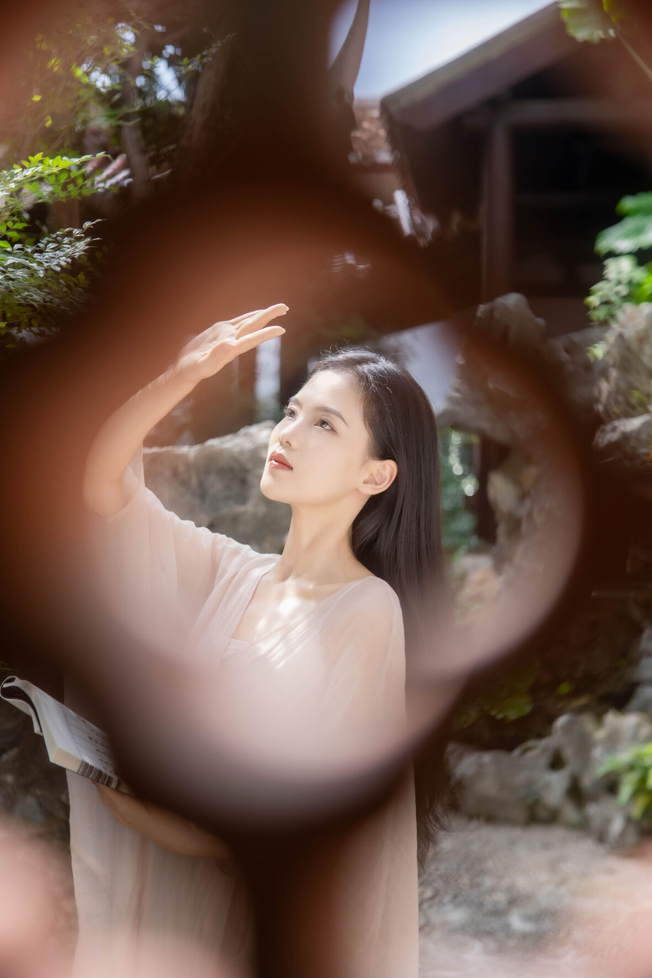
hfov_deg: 24.6
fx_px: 1494
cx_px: 327
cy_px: 488
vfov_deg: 36.2
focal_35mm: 55
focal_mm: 54
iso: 125
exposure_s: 1/200
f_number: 2.8
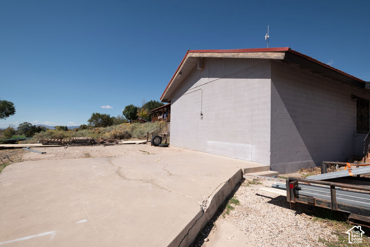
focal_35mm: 17
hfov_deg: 93.3
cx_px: 185
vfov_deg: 70.5
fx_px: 175
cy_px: 124
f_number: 4
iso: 100
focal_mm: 11.5
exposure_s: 1/1600
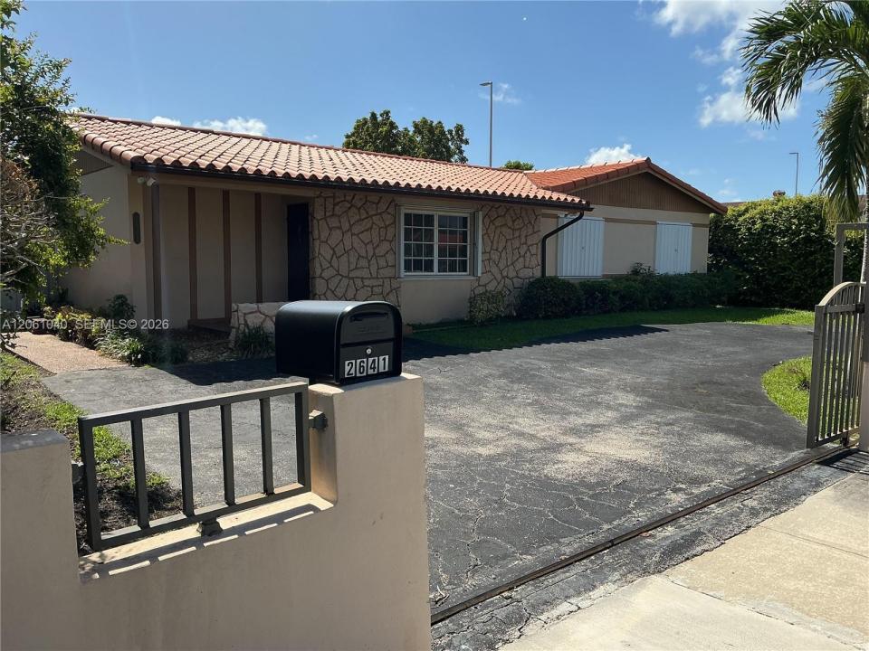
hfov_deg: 61.7
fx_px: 728
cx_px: 434
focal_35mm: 29
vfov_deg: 48.2
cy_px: 326
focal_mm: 3
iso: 25
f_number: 1.8
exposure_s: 1/2058
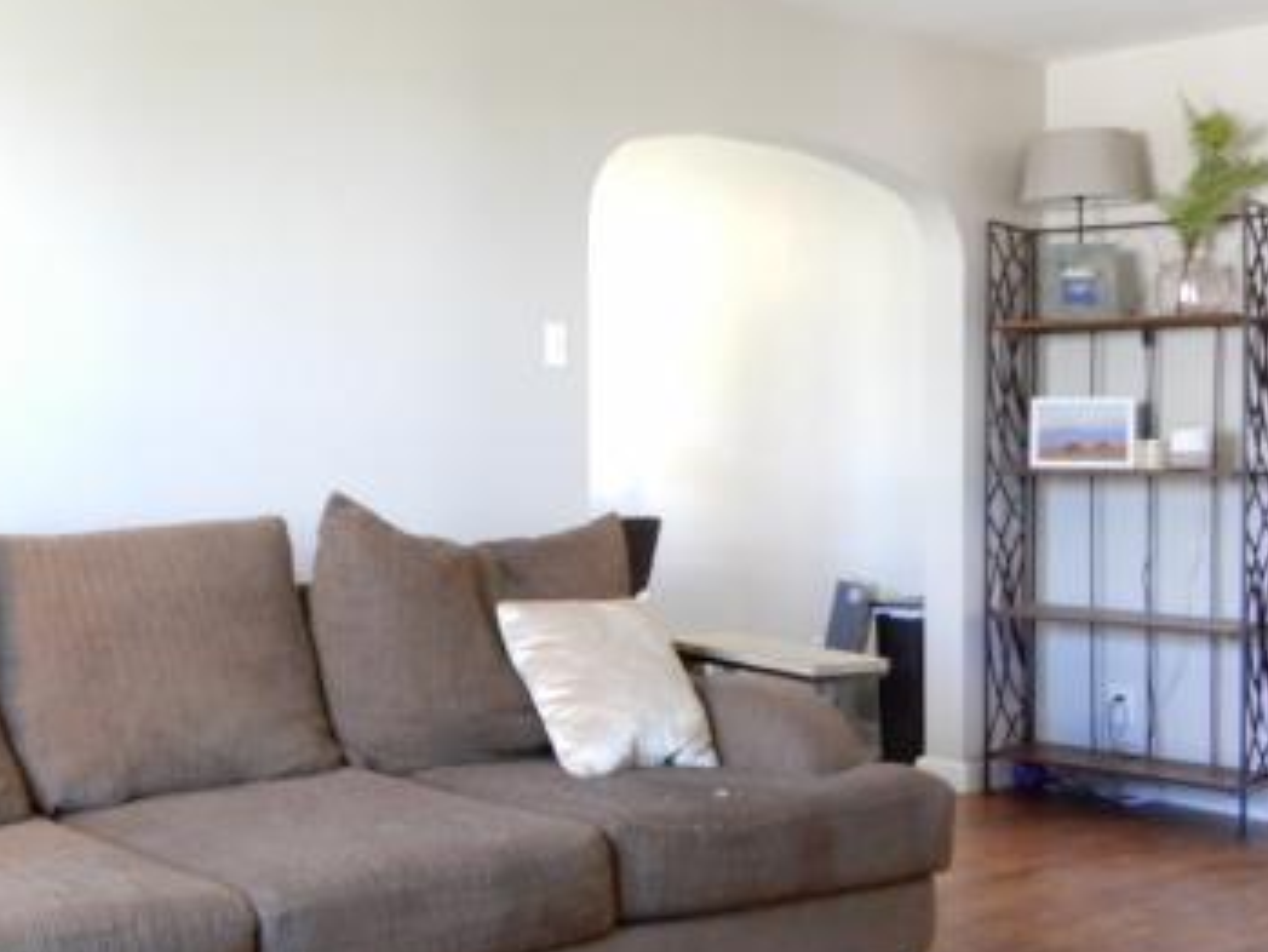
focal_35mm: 44
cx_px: 142
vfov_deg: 32.9
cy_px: 418
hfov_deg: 40.0
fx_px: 1612
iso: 400
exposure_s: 1/13
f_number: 3.4
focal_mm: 4.3
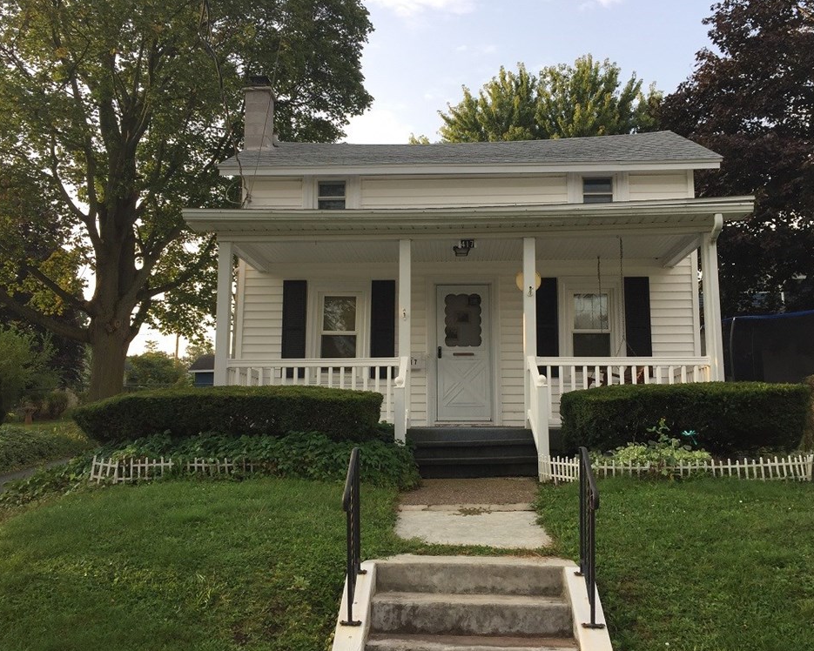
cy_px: 332
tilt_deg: +7.7
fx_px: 747
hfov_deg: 57.2
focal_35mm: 31
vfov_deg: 47.1
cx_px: 415
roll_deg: -1.4
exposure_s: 1/488
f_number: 2.2
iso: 32
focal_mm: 4.15
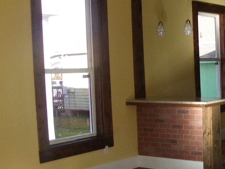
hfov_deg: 26.9
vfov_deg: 21.6
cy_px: 108
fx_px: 442
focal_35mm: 68
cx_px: 229
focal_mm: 4.6
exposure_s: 1/60
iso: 160
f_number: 2.8
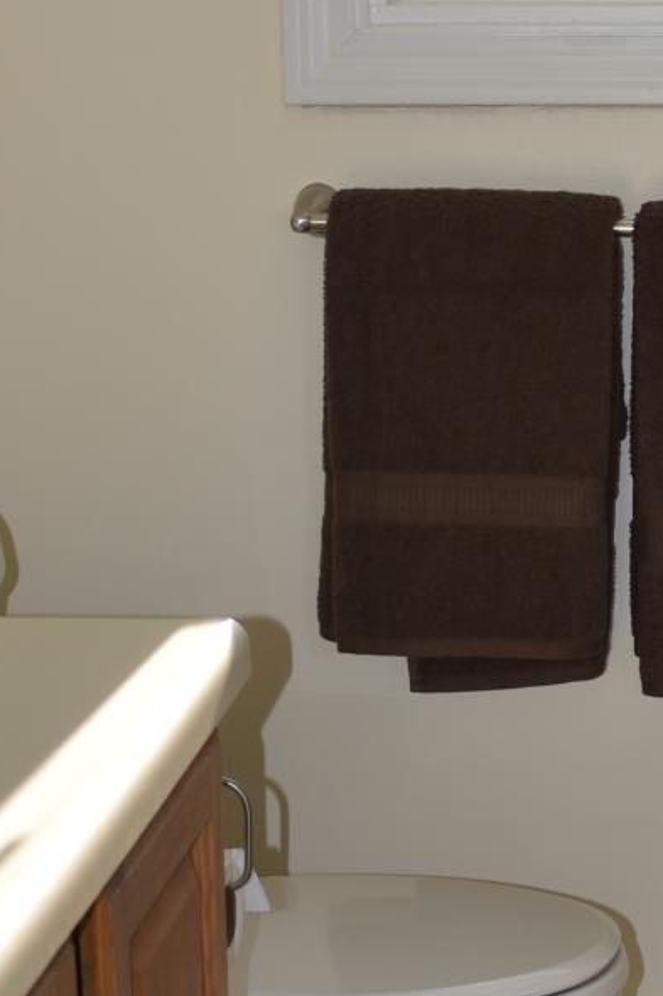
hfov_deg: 11.0
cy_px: 379
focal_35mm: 122
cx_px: 846
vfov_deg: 16.8
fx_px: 3372
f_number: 3.8
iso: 100
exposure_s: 1/160
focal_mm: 24
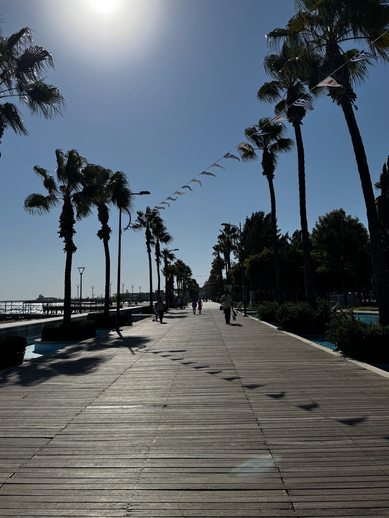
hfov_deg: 49.7
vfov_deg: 63.3
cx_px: 184
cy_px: 234
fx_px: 419
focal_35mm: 28
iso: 50
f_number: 1.78
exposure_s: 1/12346
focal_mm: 6.76
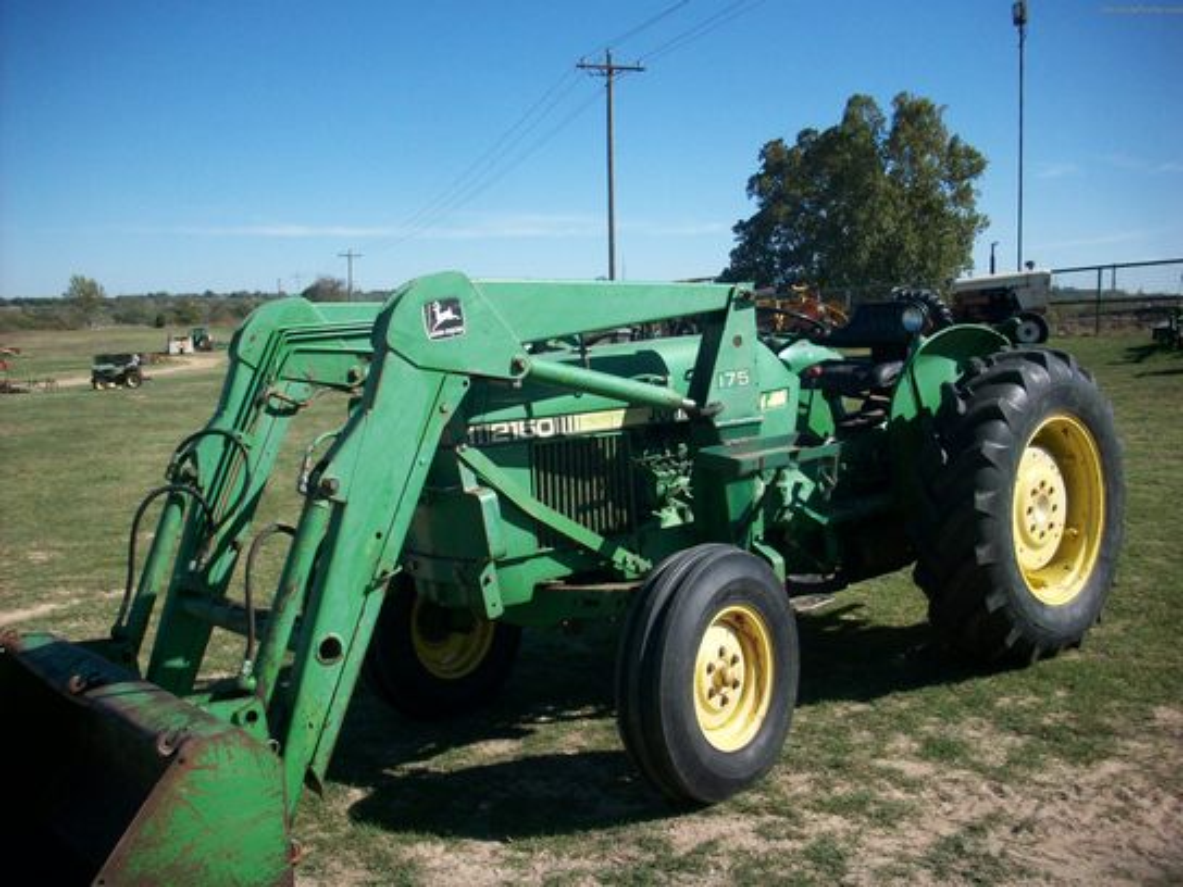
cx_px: 592
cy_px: 444
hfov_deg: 50.1
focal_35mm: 37
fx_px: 1264
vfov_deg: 38.7
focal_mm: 6.2
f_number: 5.6
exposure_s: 1/390
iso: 80
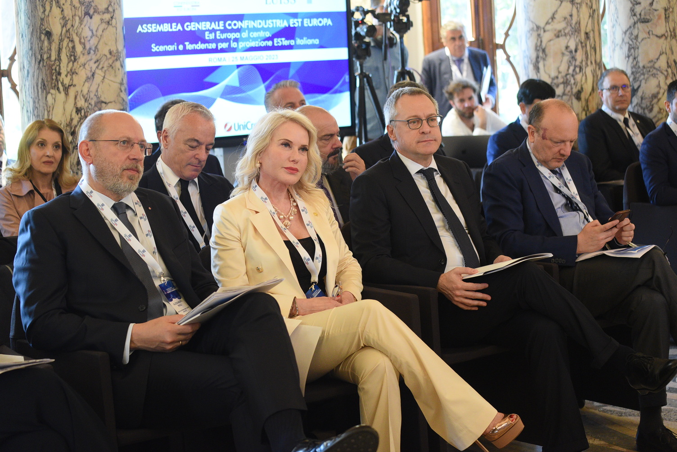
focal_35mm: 70
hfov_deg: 28.8
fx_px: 1317
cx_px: 338
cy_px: 226
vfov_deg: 19.5
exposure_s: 1/160
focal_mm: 70
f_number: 4
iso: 4000
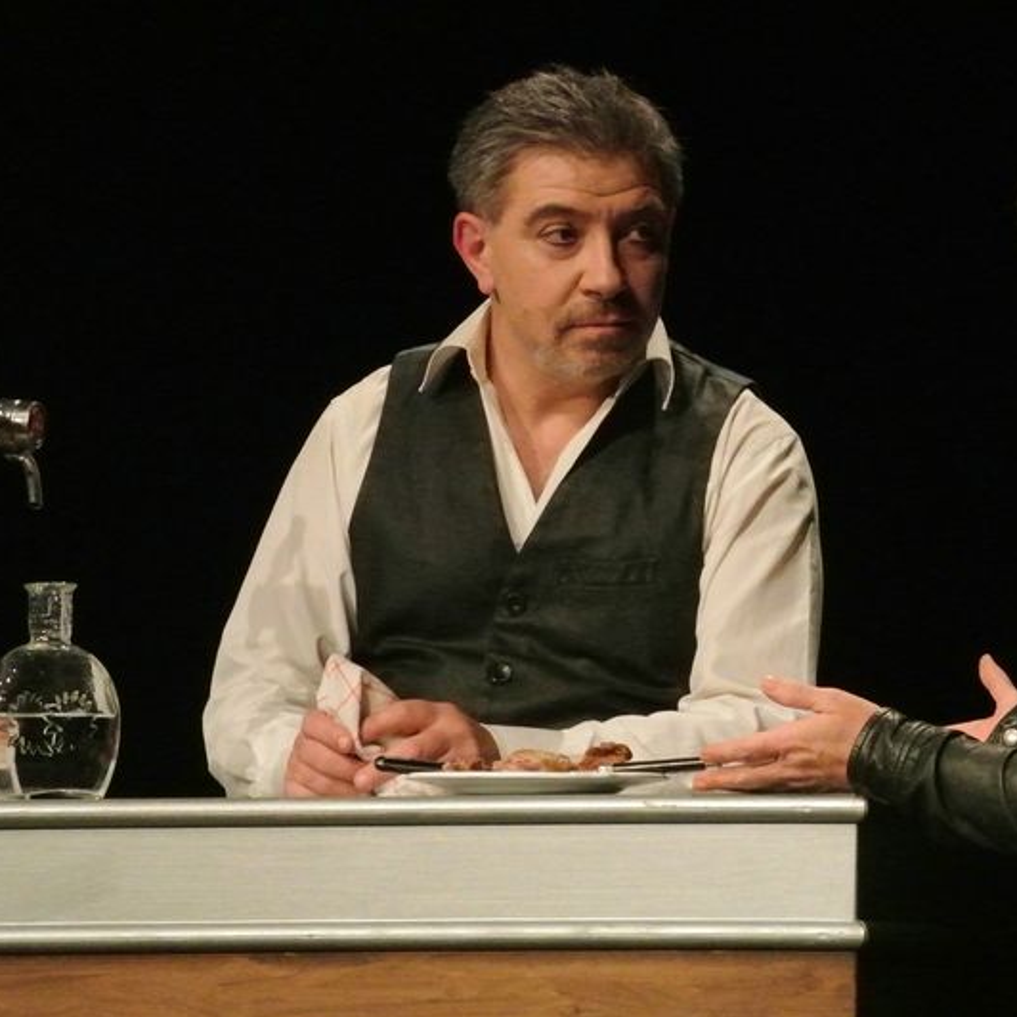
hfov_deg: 5.2
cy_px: 509
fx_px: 11135
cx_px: 723
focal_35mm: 335
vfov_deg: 5.2
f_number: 9
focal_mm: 97.2
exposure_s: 1/80
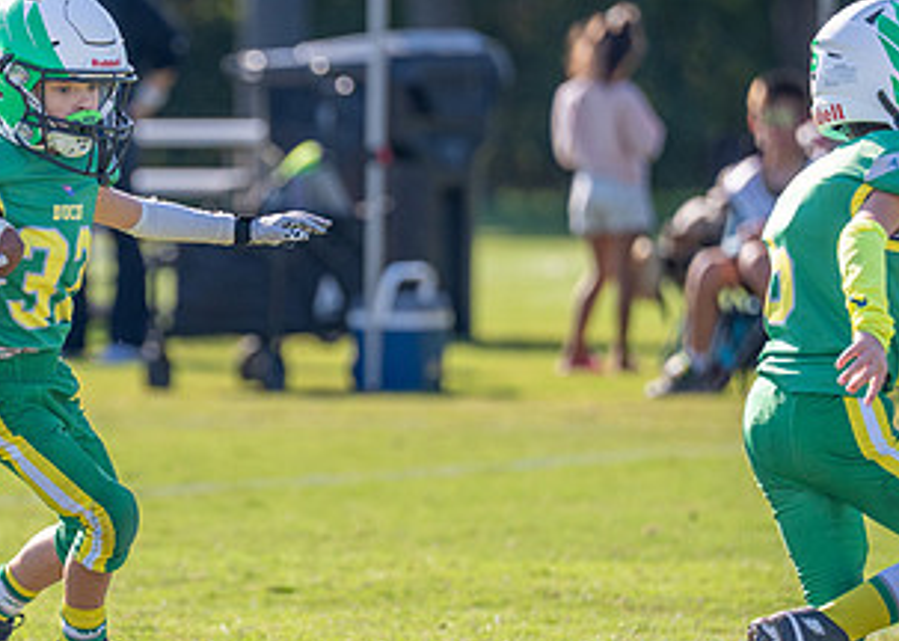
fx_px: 12758
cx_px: 131
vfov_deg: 2.9
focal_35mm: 500
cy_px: 289
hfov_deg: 4.0
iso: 250
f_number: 2.8
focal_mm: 200
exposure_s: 1/2500
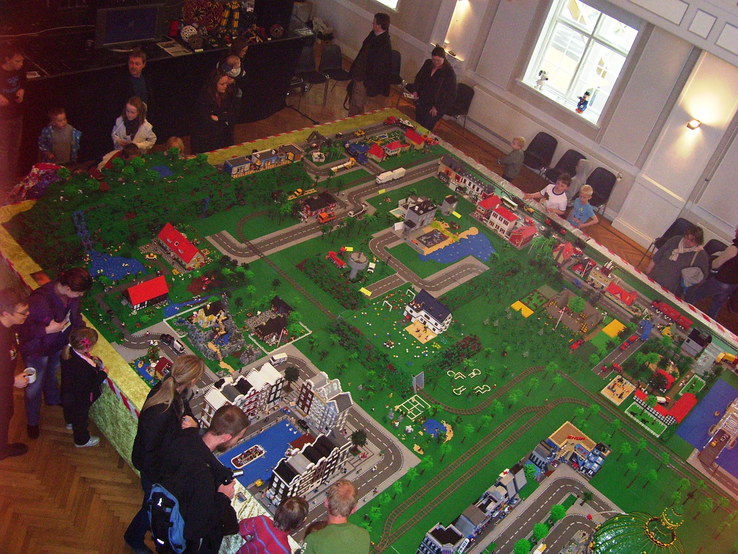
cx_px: 369
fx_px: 768
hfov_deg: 51.4
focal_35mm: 36
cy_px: 277
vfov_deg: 39.7
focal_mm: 6
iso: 200
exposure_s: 1/60
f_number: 2.7
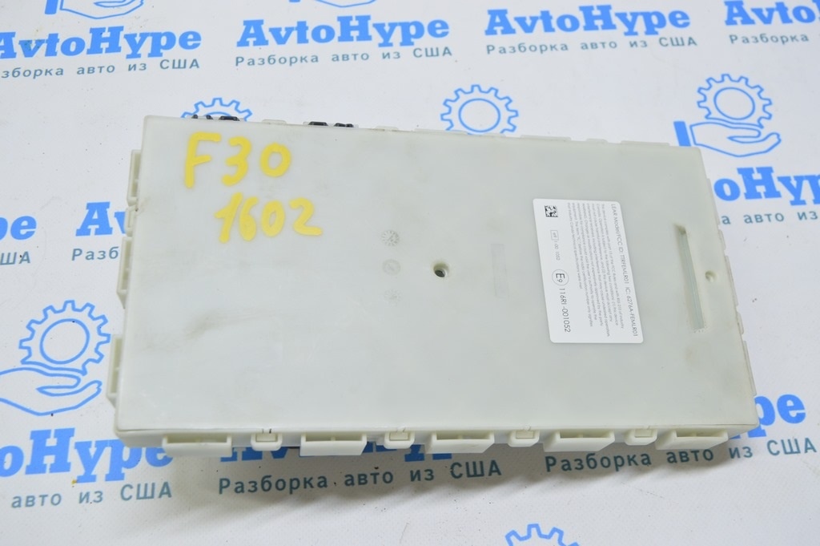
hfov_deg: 53.2
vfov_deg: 36.8
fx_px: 819
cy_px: 273
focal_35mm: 36
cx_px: 410
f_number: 5.6
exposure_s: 1/20
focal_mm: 24
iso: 400
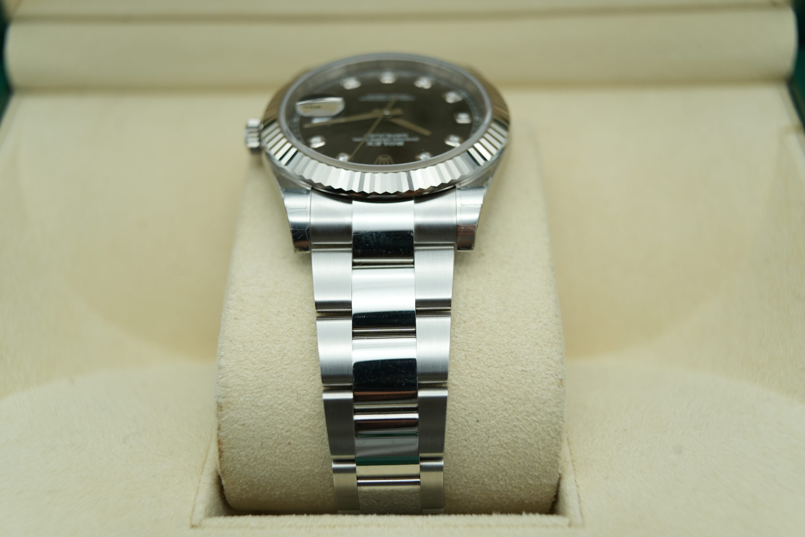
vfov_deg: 37.9
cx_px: 402
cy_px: 268
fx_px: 783
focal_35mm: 35
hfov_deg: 54.4
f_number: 5
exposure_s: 1/250
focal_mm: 35
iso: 400
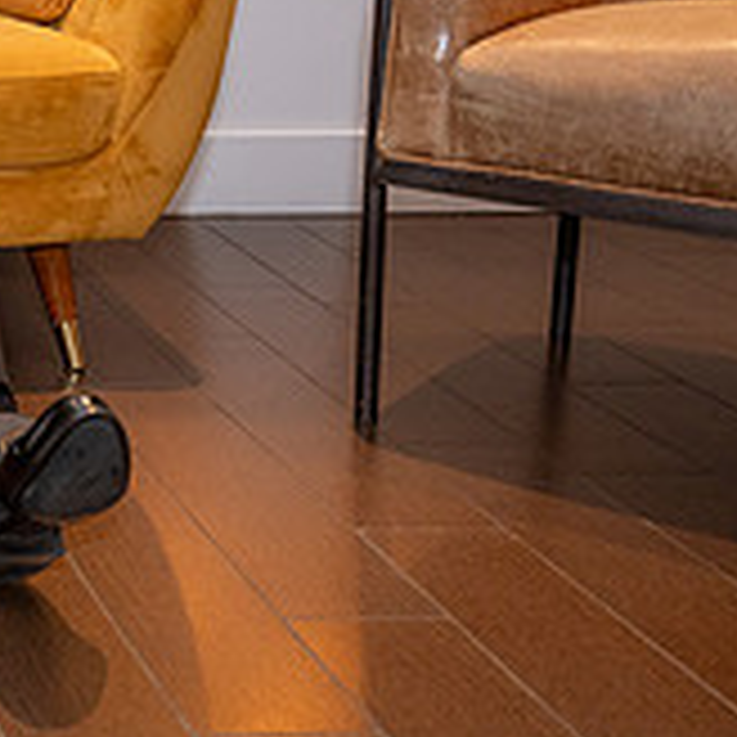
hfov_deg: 19.5
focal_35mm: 72
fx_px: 1734
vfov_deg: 23.2
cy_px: 47
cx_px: -494
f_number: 3.2
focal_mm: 24
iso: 800
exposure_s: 1/200
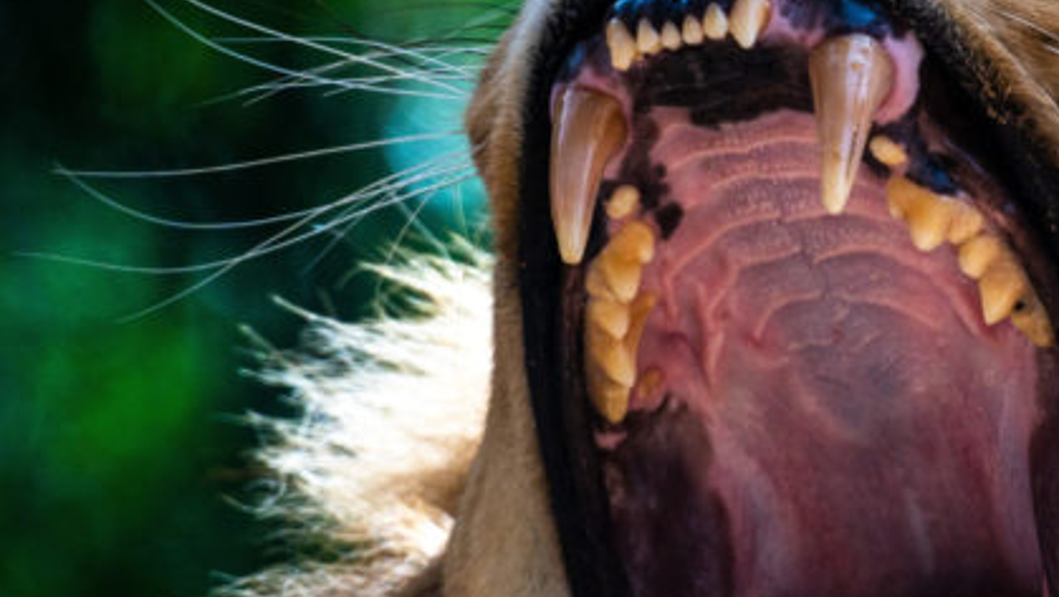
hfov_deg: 2.4
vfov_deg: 1.4
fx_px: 25140
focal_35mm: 895
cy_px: 439
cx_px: 809
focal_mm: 350
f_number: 6.3
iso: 500
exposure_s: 1/2000
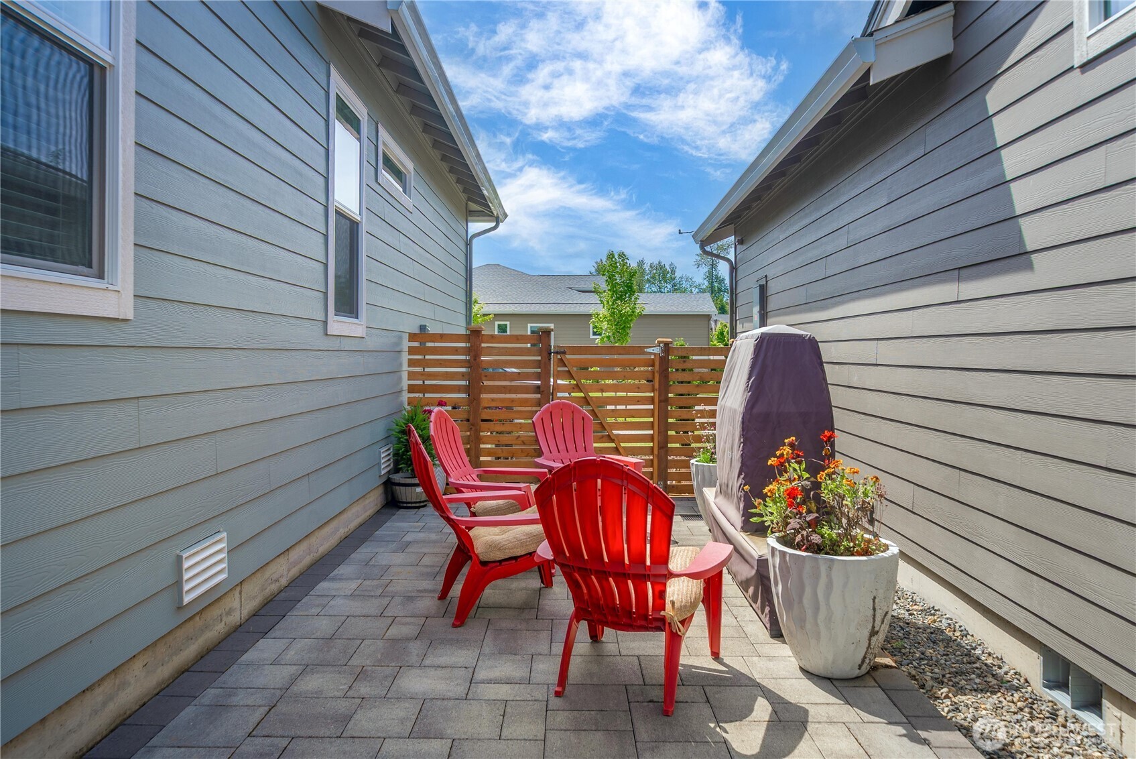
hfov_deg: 73.7
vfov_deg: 53.2
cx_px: 568
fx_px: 758
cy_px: 380
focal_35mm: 24
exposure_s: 1/125
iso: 80
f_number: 7.1
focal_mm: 24
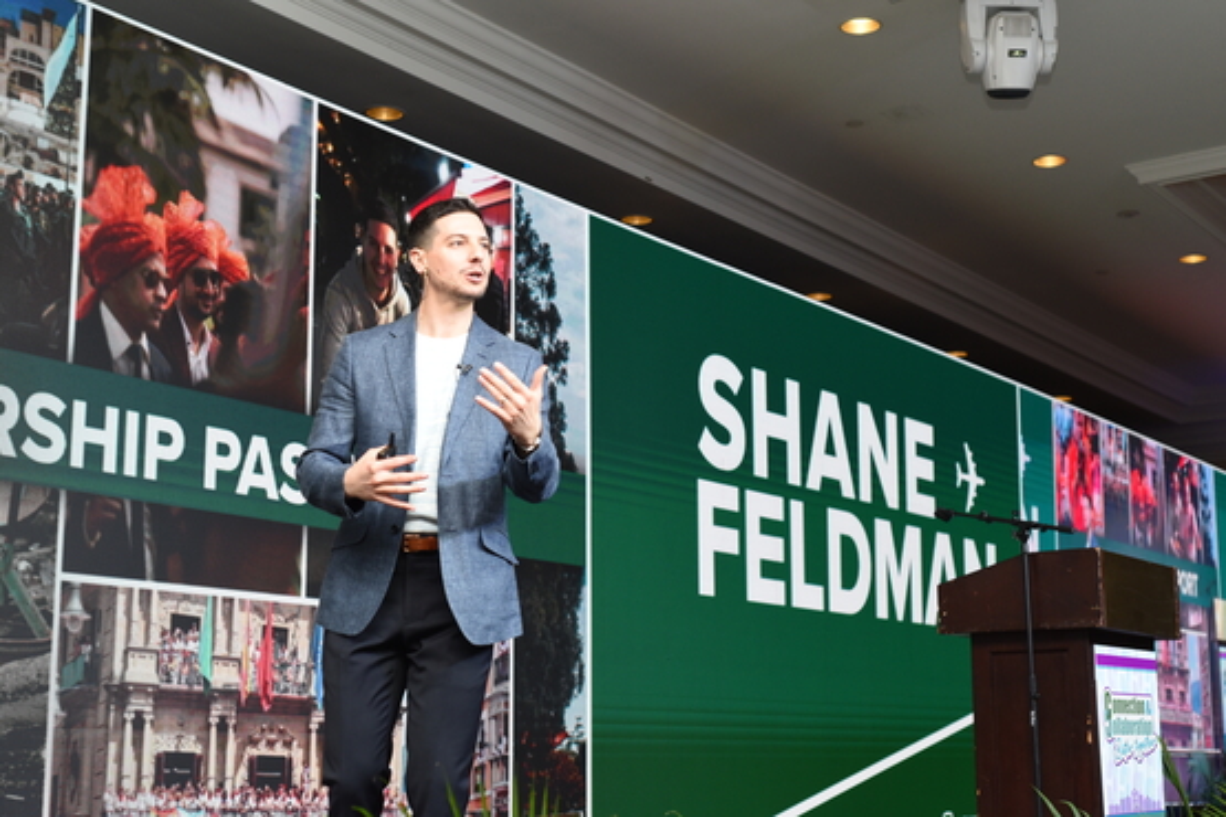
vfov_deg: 27.0
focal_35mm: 50
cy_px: 408
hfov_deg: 39.6
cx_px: 613
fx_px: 1703
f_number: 4.5
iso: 1250
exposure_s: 1/200
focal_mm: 50
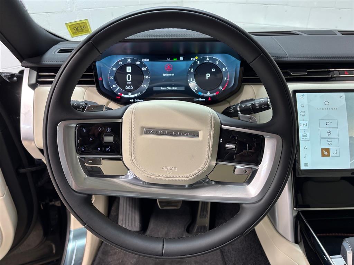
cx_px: 177
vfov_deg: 53.1
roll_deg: +0.0
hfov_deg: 67.3
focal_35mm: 26
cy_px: 132
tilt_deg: -29.1
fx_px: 266
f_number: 1.6
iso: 50
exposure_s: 1/75
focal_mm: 5.96
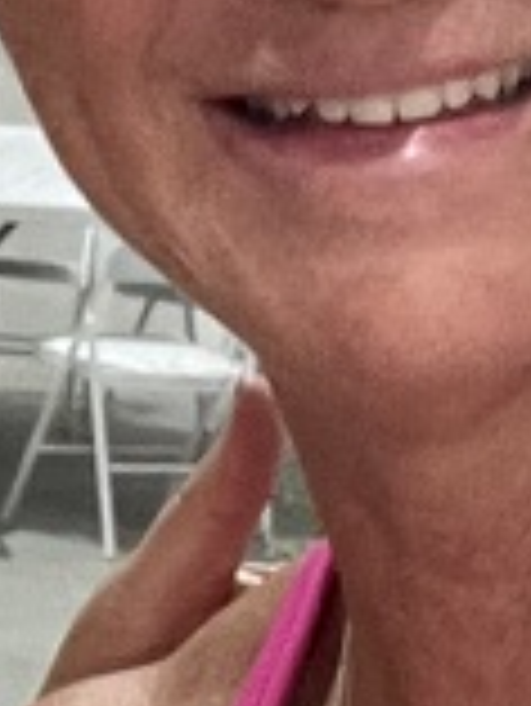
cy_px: -702
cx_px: -315
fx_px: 4003
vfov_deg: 9.4
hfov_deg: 7.4
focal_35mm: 196
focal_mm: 2.71
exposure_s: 1/60
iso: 160
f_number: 2.2
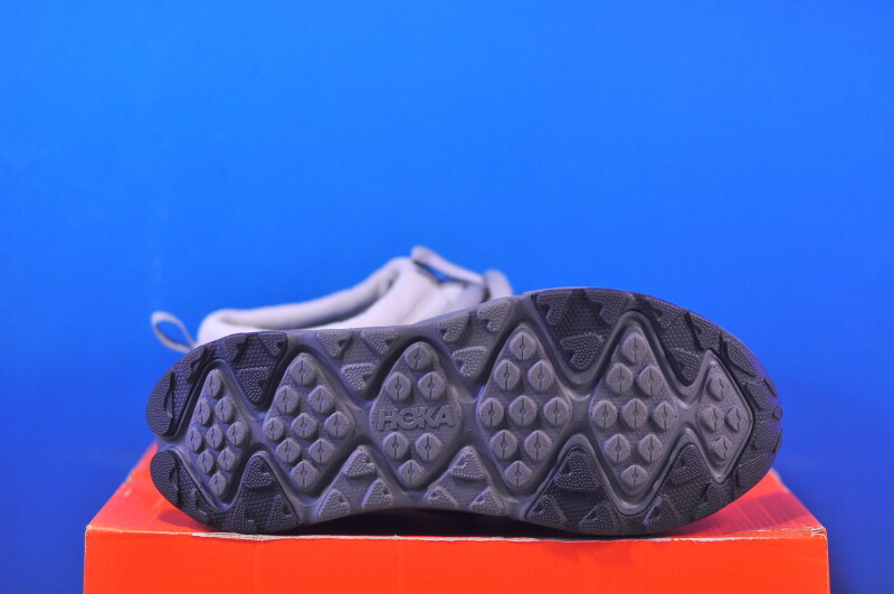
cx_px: 447
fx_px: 1860
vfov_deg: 18.1
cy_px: 297
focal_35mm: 75
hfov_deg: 27.0
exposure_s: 1/320
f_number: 2.2
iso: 250
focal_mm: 50
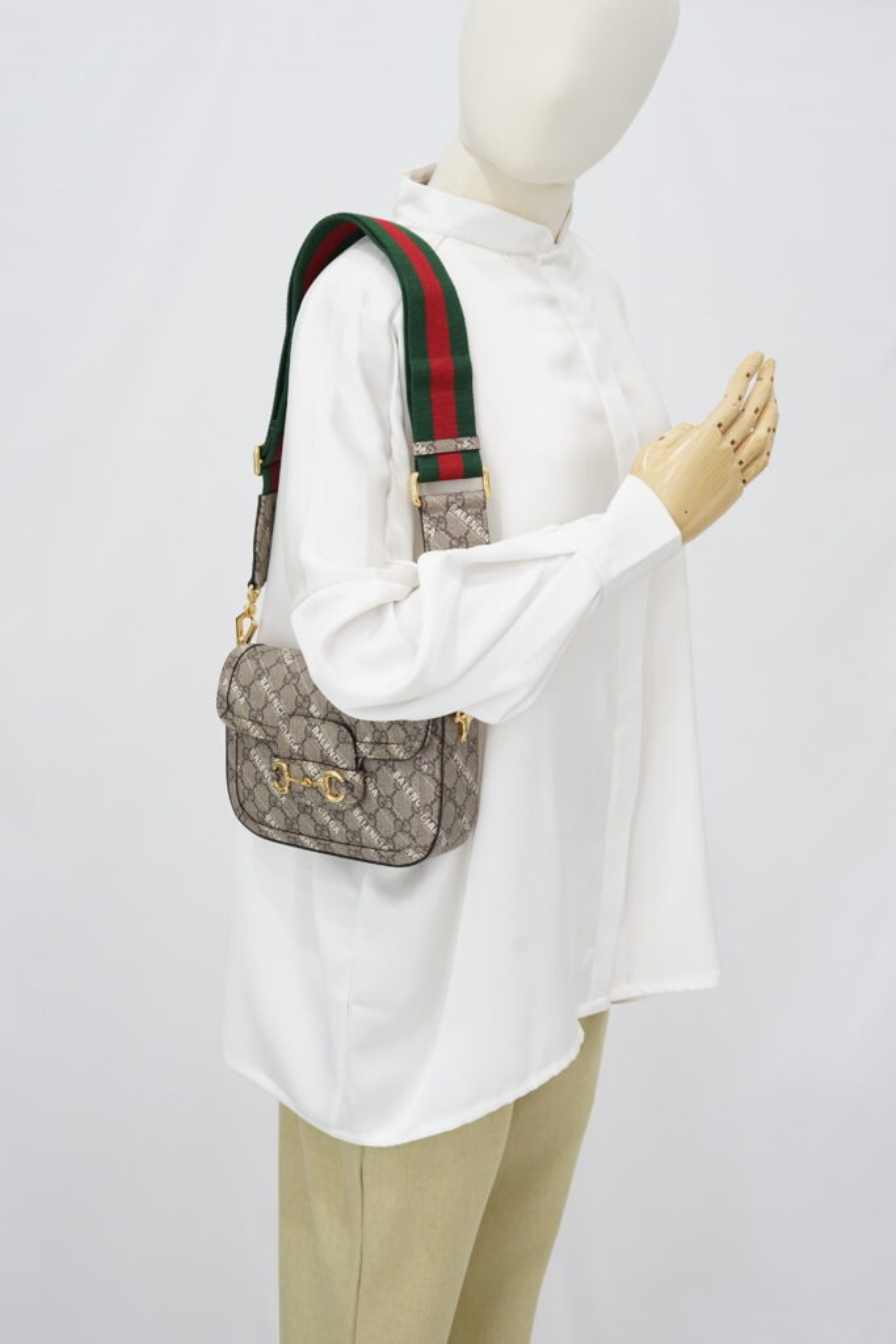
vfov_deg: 39.6
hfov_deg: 27.0
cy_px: 672
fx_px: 1866
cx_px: 448
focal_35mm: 50
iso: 640
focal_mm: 50
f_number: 6.3
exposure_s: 1/10
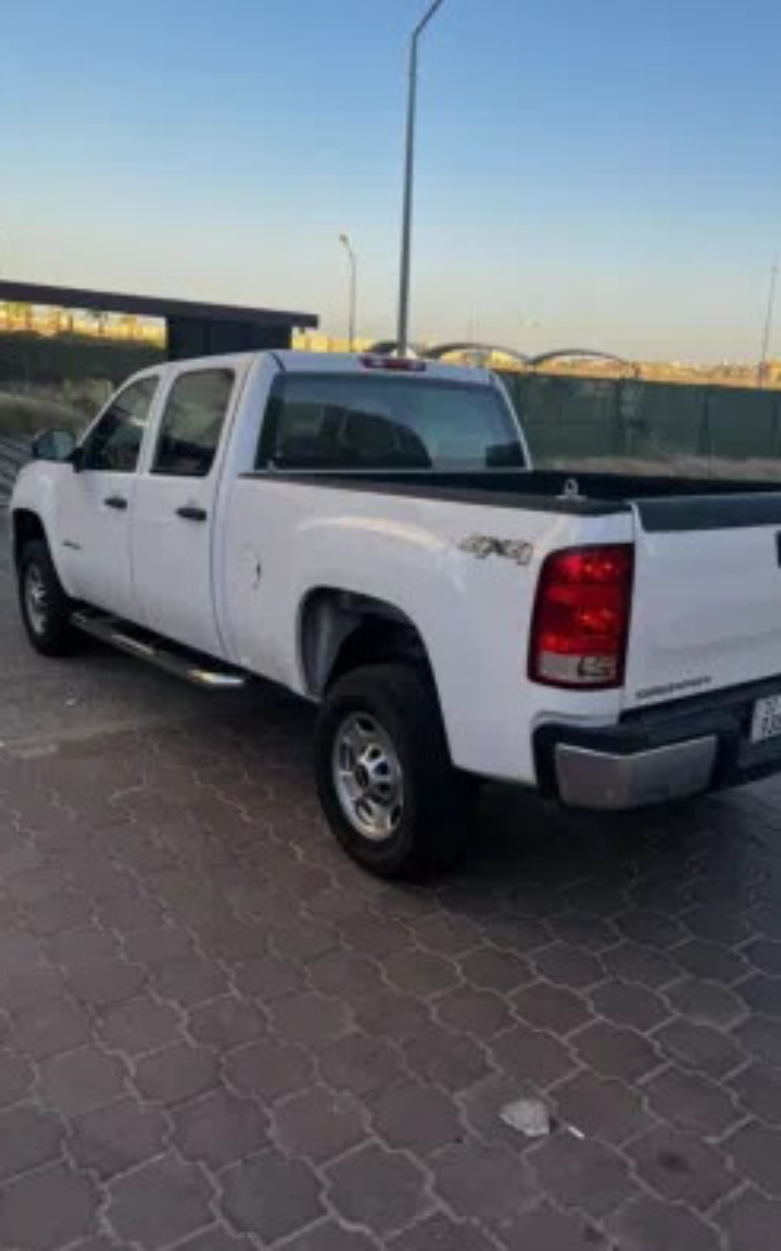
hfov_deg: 44.3
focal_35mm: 28
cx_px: 460
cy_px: 632
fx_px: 954
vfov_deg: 66.5
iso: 50
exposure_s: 1/894
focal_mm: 5.7
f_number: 1.5
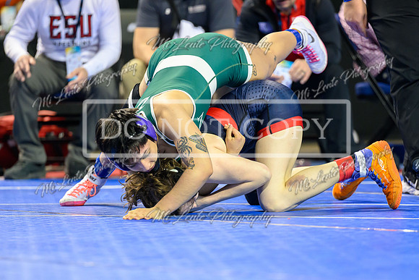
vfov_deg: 4.8
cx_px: 223
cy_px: 188
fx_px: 3309
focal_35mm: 284
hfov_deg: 7.2
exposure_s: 1/800
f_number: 2.8
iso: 3200
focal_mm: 200
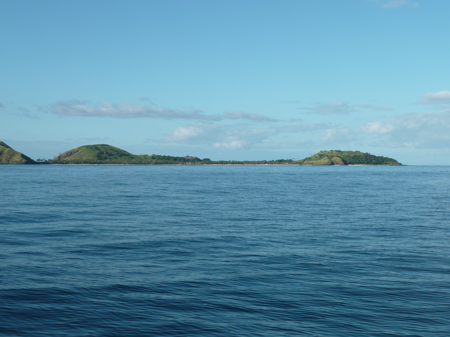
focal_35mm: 48
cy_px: 168
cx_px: 225
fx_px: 624
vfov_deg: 30.3
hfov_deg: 39.7
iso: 80
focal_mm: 7.9
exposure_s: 1/400
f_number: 4.5
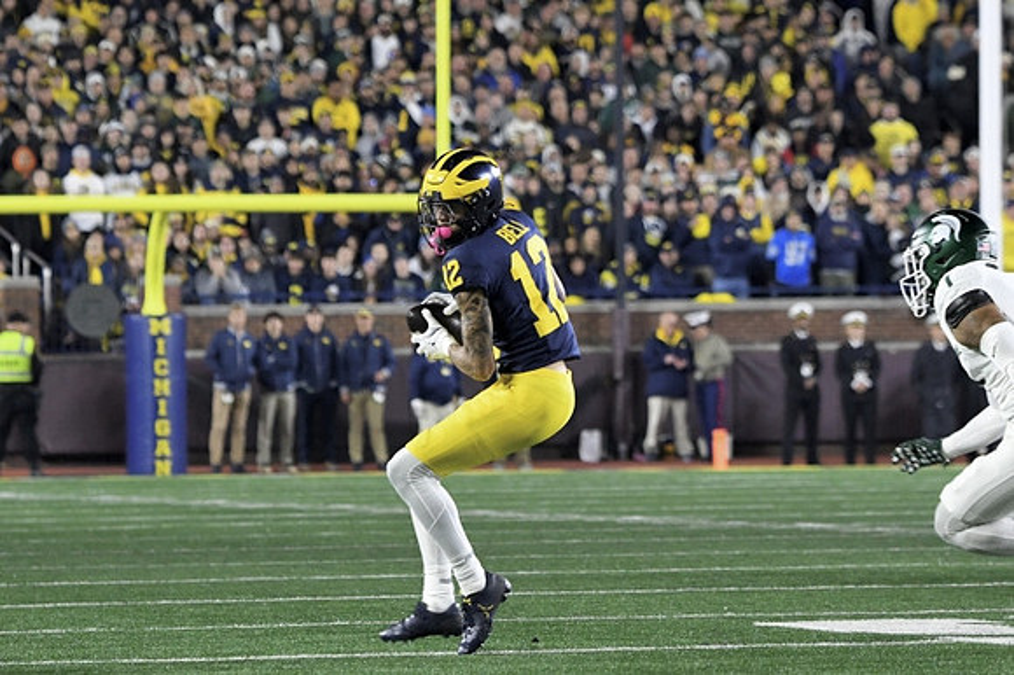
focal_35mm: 330
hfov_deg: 6.2
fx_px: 9289
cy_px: 338
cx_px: 507
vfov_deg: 4.2
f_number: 5.3
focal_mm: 220
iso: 6400
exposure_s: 1/800
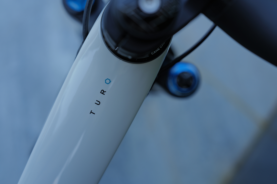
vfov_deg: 31.2
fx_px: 331
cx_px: 138
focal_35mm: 43
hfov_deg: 45.5
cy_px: 92
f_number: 3.5
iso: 100
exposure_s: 1/100
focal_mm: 43
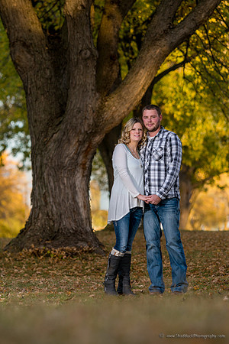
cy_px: 172
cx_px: 114
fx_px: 1527
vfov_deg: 12.8
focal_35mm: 160
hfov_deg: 8.6
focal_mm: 160
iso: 200
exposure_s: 1/320
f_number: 3.5
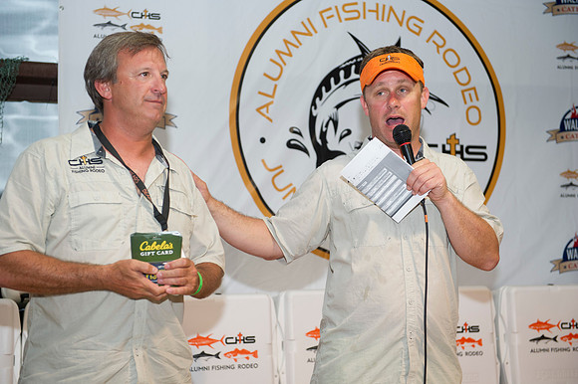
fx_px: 963
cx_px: 289
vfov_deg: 22.6
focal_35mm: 60
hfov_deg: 33.4
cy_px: 192
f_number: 3.5
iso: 500
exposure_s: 1/250
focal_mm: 60
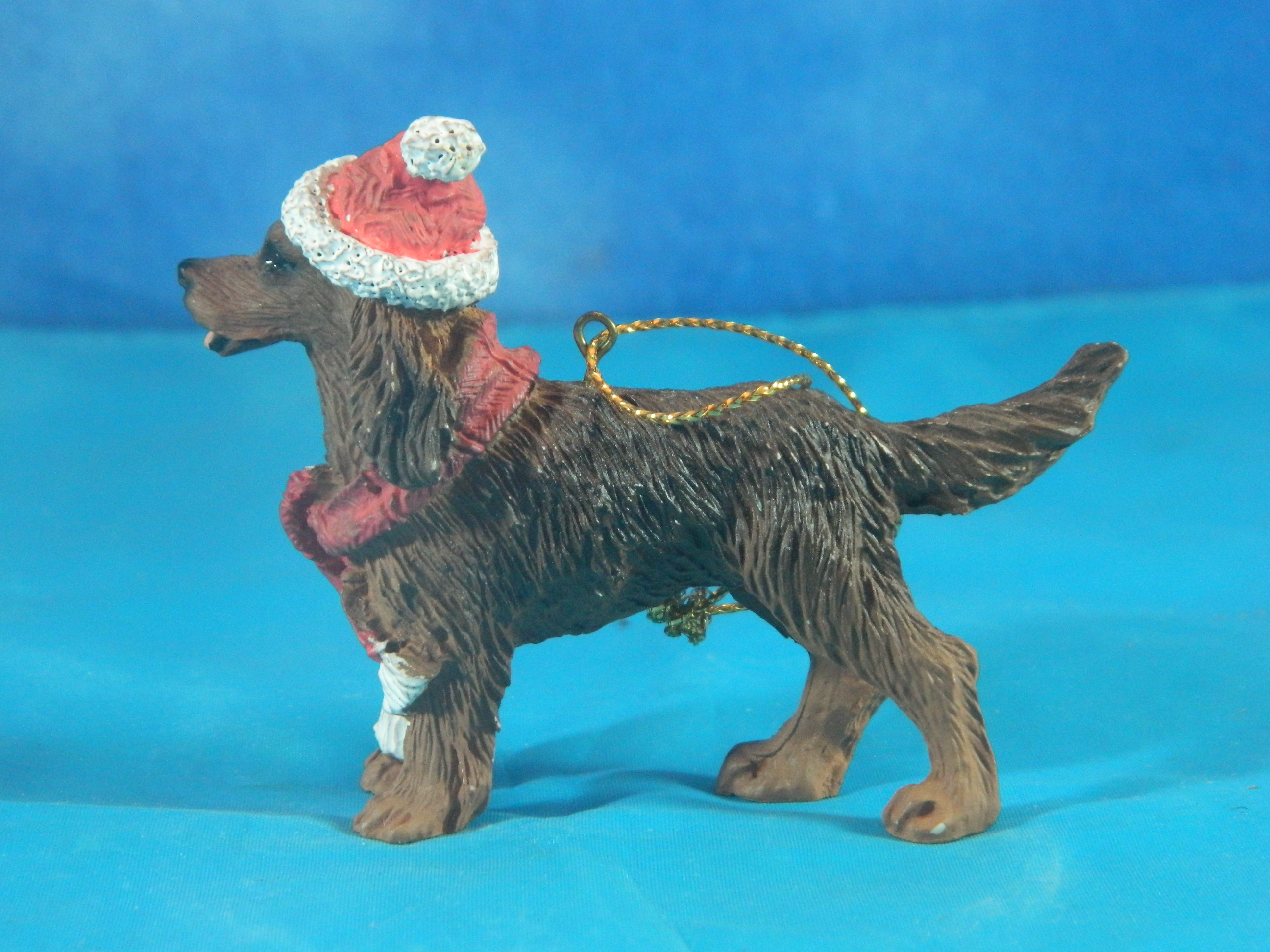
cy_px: 476
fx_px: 3779
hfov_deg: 19.1
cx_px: 635
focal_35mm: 103
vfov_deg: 14.4
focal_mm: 18.6
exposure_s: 1/20
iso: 400
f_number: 4.5
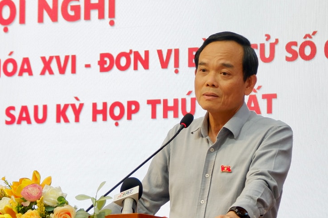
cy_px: 105
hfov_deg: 13.9
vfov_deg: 9.3
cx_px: 171
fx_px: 1348
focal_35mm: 148
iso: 800
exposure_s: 1/125
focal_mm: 80
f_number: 4
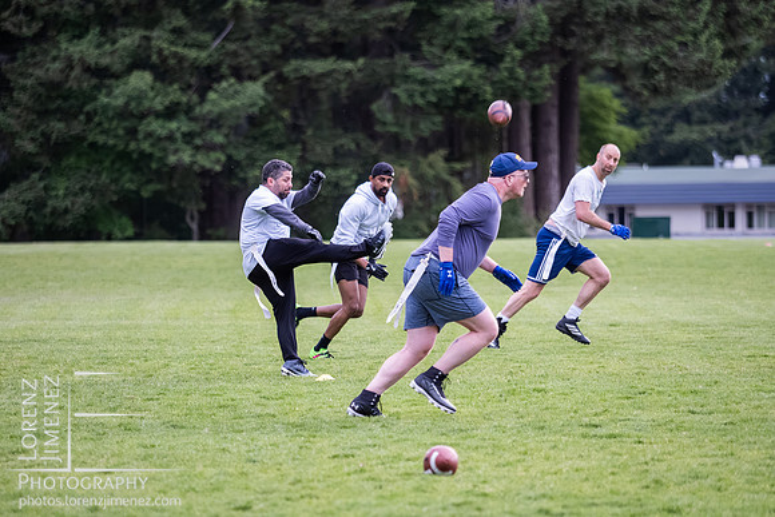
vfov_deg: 4.4
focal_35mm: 316
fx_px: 6801
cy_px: 287
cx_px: 387
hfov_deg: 6.5
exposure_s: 1/1250
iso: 1250
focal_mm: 150
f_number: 2.8
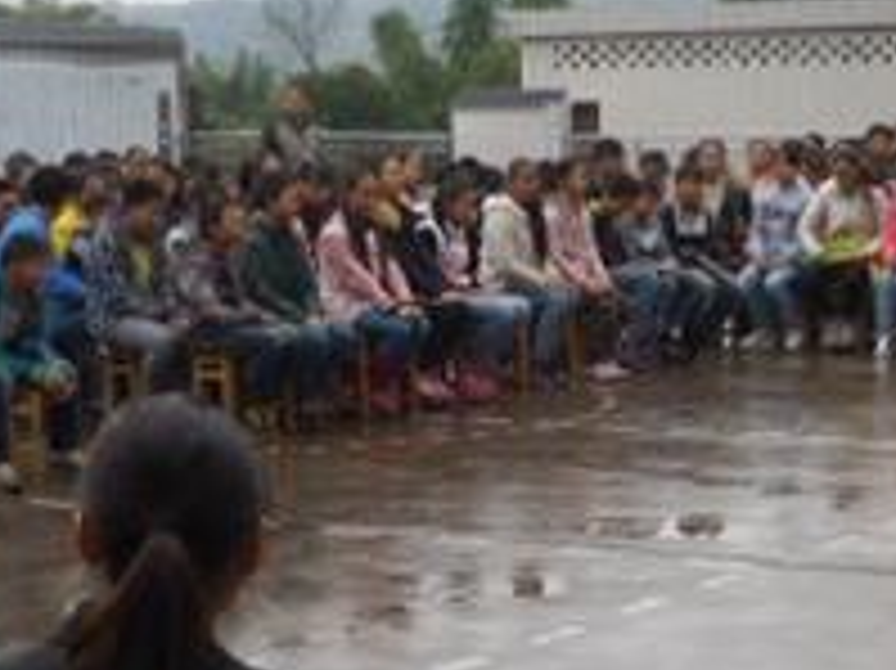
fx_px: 2535
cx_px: 486
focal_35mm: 98
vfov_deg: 15.0
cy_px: 447
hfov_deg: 20.0
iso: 125
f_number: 3.9
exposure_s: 1/320
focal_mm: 7
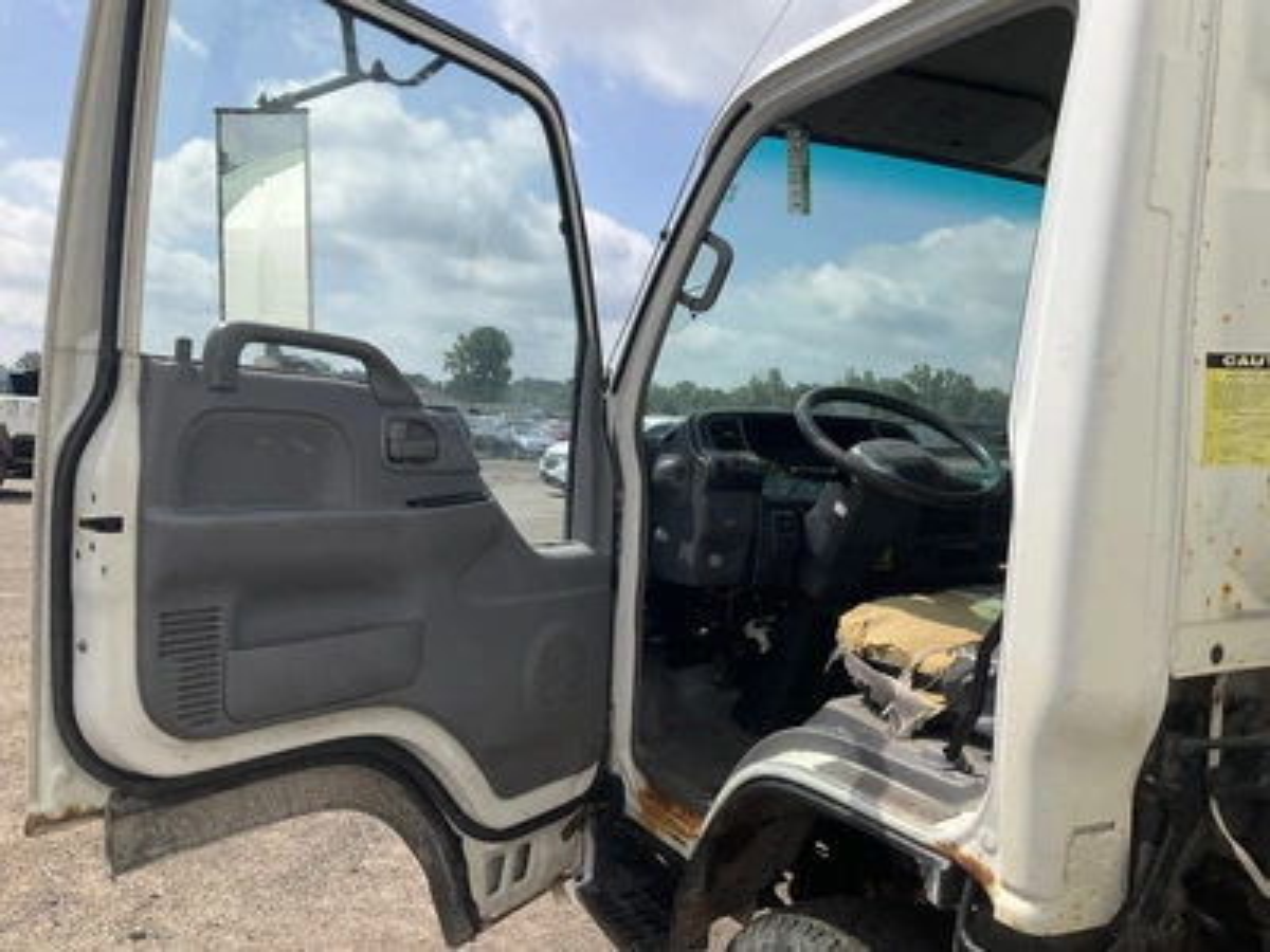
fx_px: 1064
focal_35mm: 29
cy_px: 476
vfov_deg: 48.2
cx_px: 635
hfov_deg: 61.7
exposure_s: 1/2427
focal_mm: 3
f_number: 1.8
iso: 25
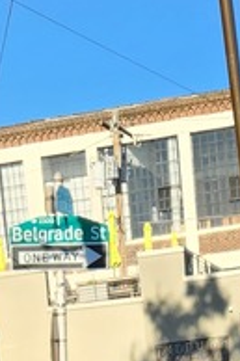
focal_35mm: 148
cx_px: 106
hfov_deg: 9.3
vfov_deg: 12.0
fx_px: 1483
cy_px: 782
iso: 20
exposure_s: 1/596
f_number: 1.8
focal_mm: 5.4
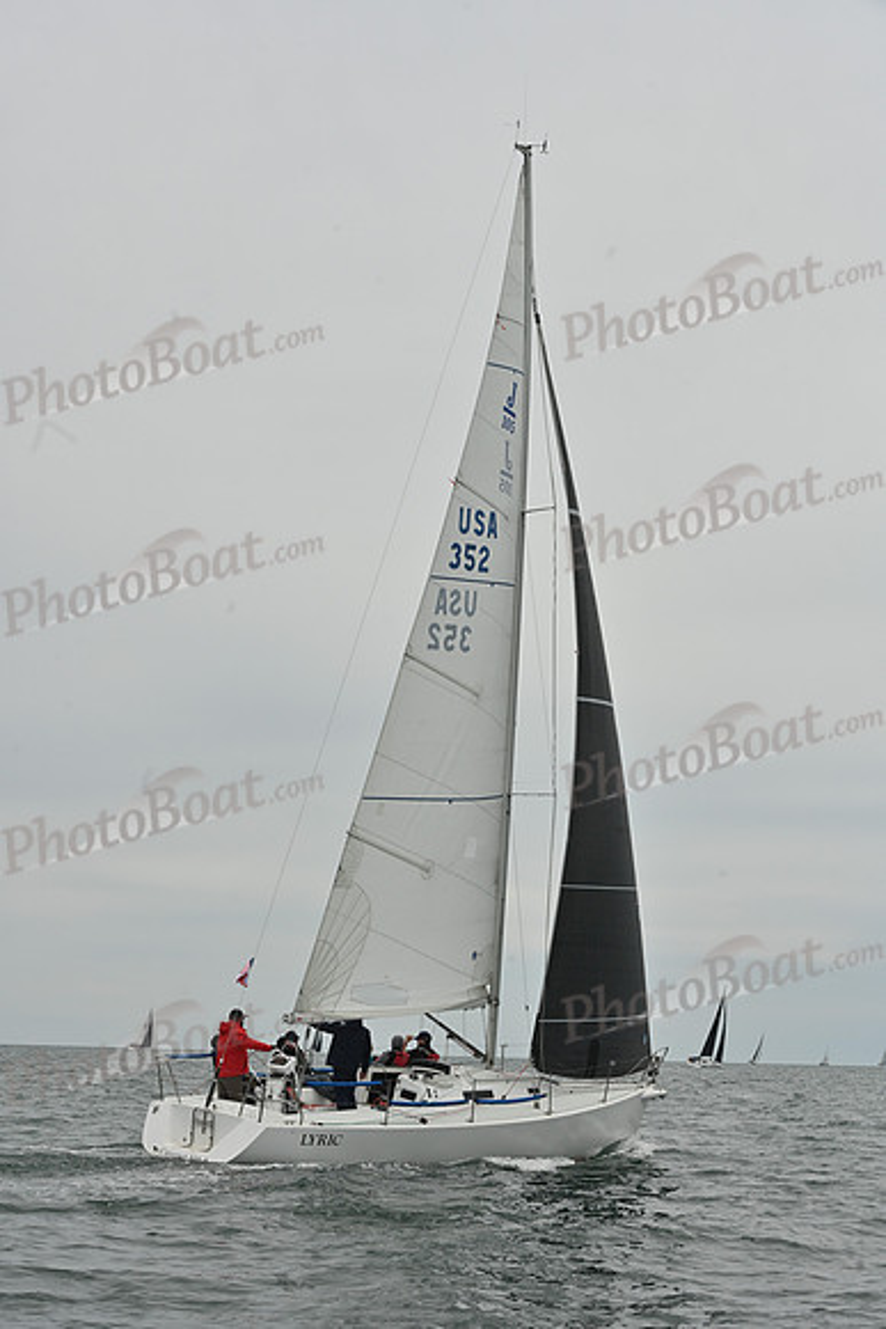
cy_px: 664
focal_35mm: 70
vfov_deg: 28.8
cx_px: 443
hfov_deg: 19.5
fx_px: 2582
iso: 320
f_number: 11
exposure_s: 1/1250
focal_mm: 70
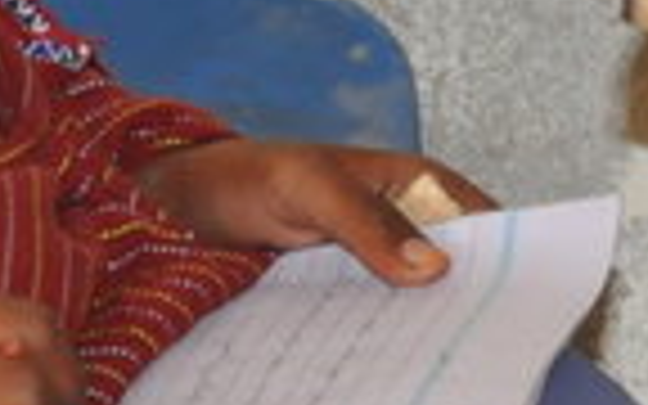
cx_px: -22
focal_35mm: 544
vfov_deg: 2.4
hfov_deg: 3.9
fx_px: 9607
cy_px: -522
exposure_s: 1/60
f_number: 5
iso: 800
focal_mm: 50
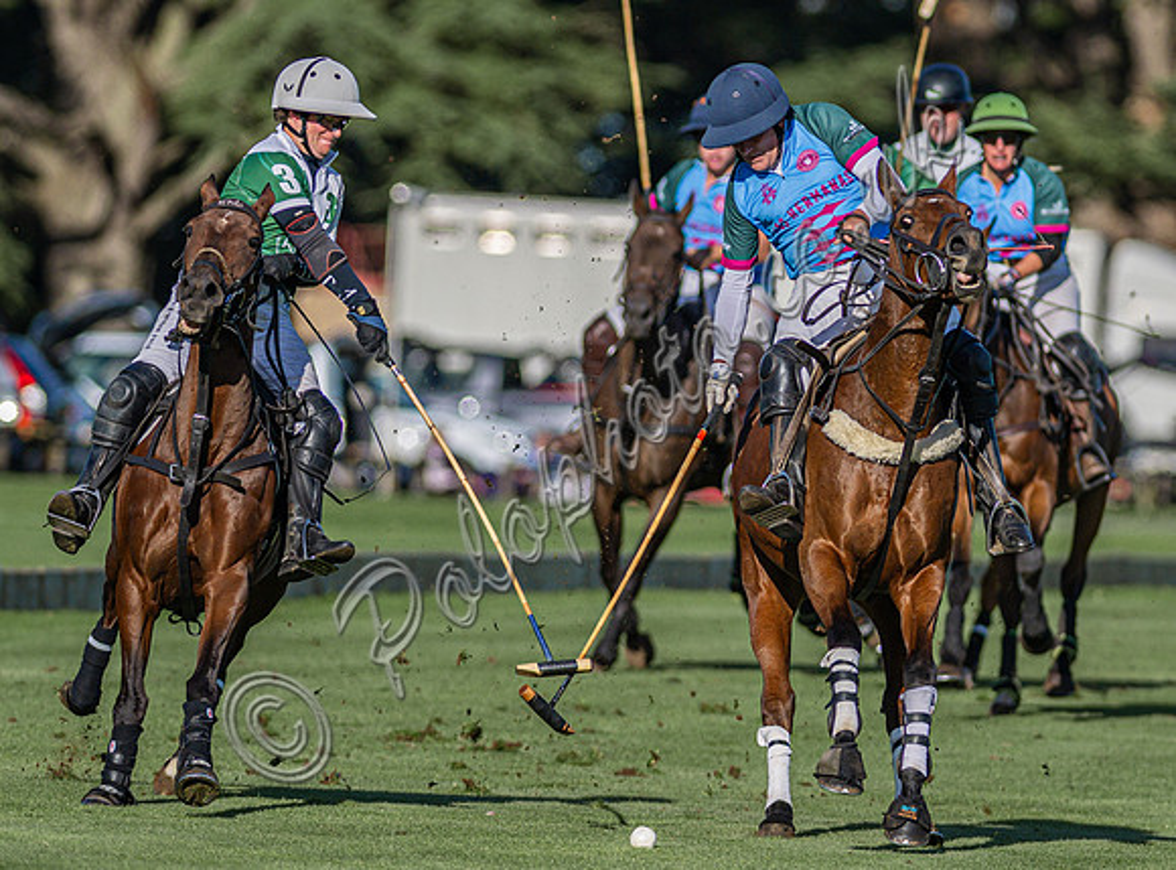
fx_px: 22334
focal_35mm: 661
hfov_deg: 3.0
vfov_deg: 2.2
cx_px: 824
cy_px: 318
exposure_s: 1/6400
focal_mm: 300
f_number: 3.2
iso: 160
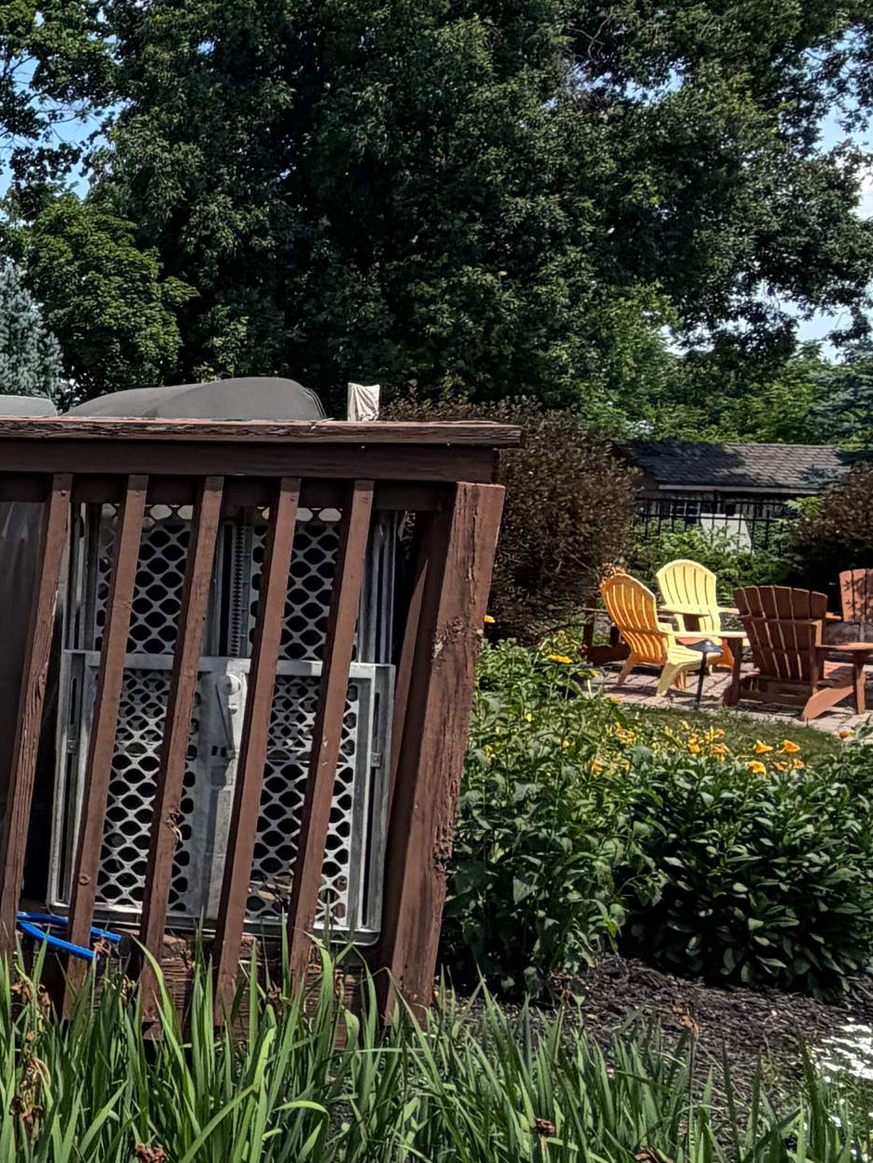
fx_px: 1513
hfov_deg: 24.4
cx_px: -466
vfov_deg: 42.1
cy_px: 594
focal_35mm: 45
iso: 32
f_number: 2.2
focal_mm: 2.22
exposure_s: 1/770
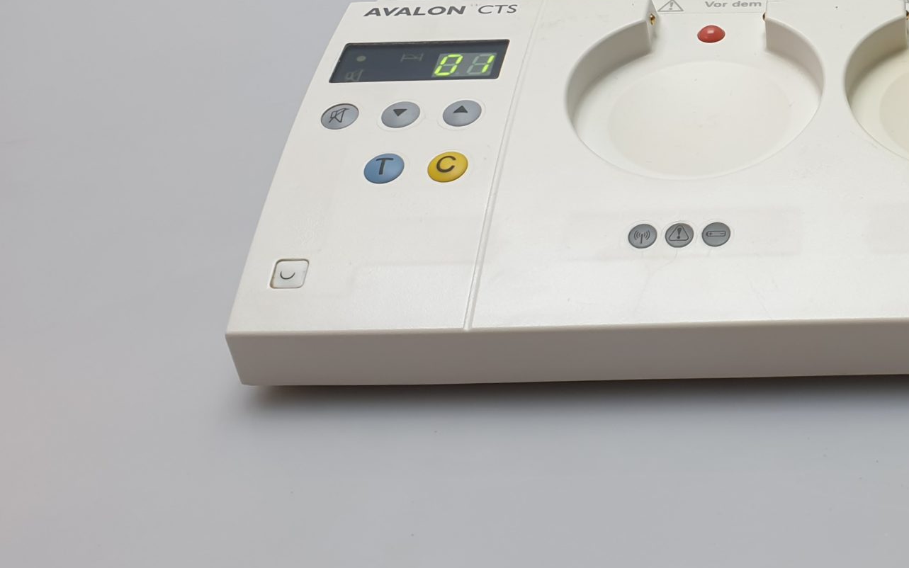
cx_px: 850
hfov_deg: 34.4
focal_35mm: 55
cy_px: 107
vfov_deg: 23.2
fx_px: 1363
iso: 64
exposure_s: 1/100
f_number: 2.4
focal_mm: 4.3
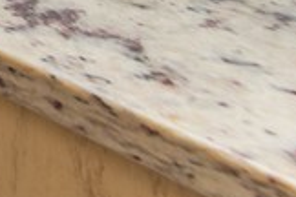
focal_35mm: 94
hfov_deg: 10.4
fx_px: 773
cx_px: -671
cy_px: -430
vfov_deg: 10.0
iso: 160
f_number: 9
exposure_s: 1/60
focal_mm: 14
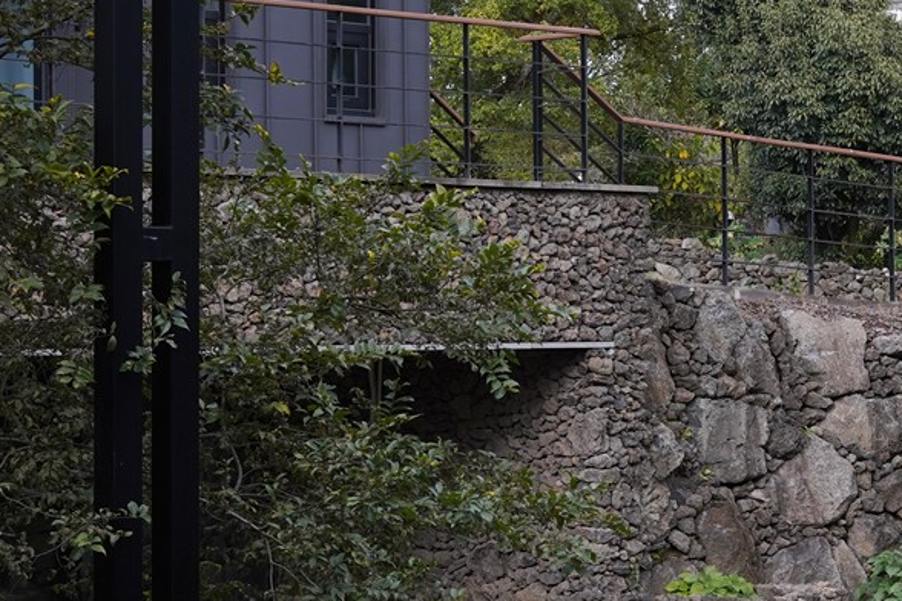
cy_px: 293
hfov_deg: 17.0
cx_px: 753
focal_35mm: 119
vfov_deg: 11.5
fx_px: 2981
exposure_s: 1/100
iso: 400
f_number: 5.6
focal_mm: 35
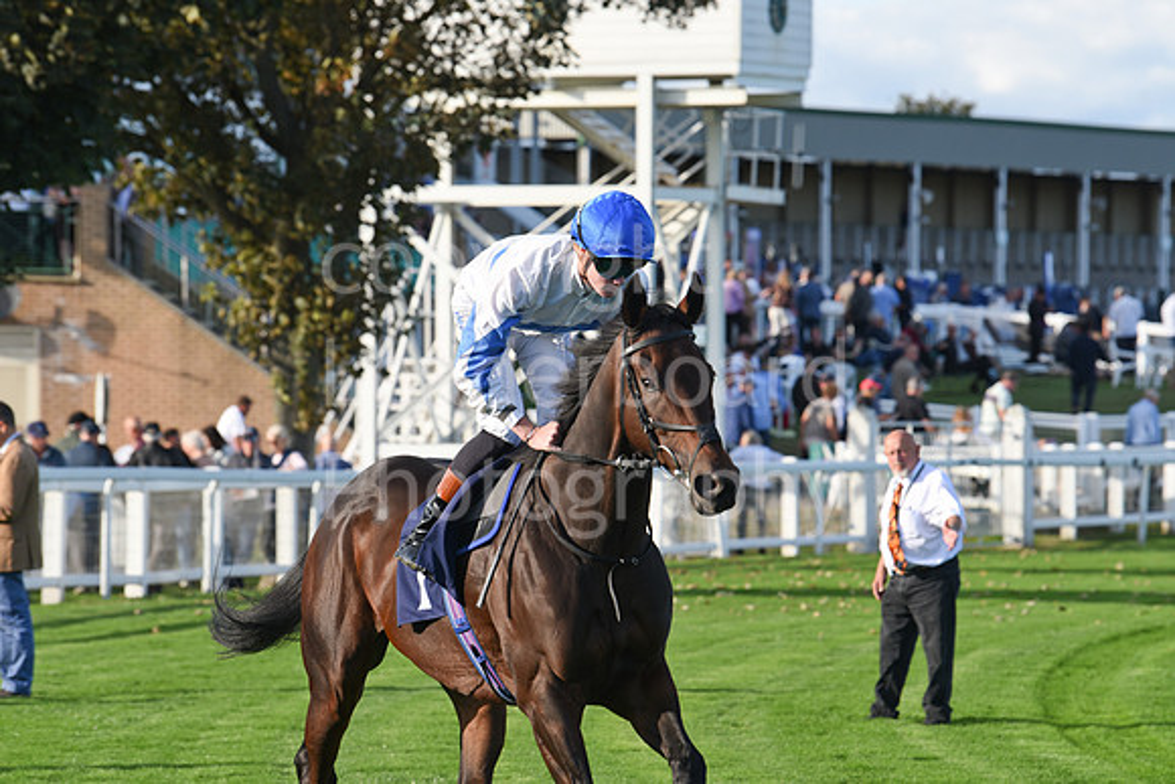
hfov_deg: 10.3
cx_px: 588
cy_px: 392
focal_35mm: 200
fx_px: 6529
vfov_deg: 6.9
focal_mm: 200
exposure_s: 1/800
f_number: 6.3
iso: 400
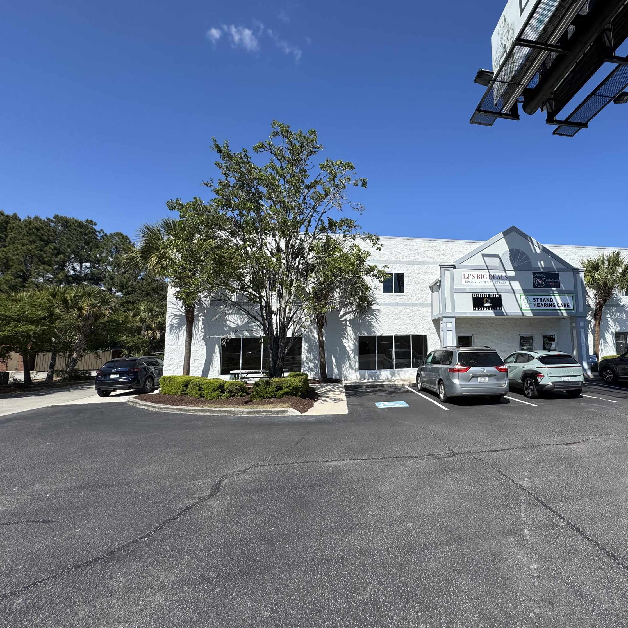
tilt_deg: +6.5
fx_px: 349
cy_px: 307
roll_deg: +0.9
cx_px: 411
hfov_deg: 81.6
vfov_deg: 84.0
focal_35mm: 17
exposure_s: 1/2342
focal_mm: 2.22
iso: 50
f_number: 2.2
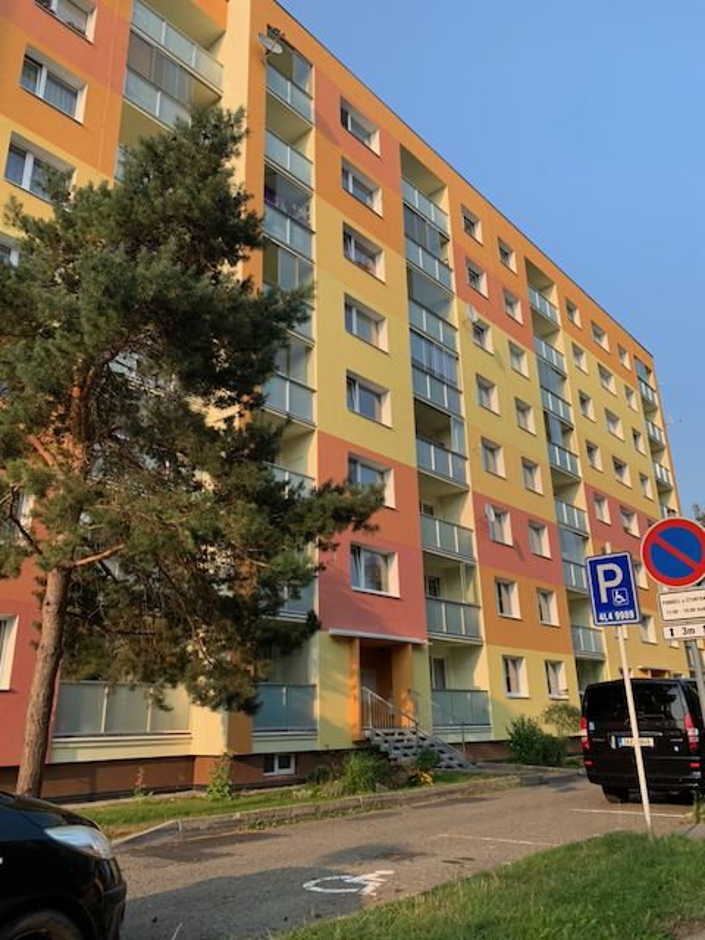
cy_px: 470
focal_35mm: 26
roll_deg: +0.2
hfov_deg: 53.1
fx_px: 706
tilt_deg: +19.5
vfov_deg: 67.3
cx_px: 352
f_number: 1.8
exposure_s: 1/835
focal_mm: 4.25
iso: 25
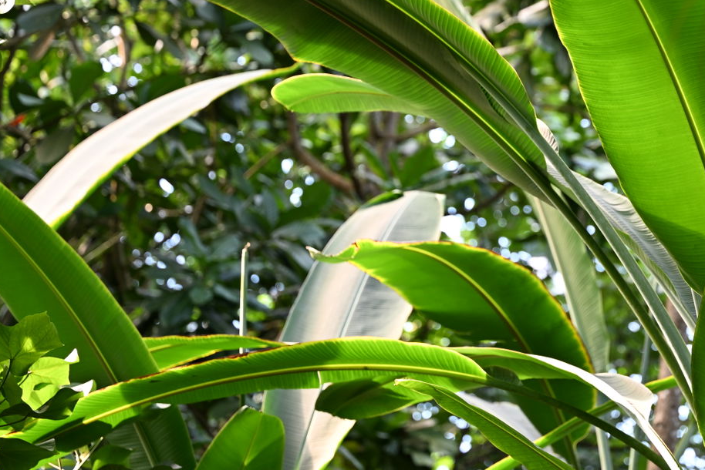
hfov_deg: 13.9
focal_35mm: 147
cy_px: 76
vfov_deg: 9.3
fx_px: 2879
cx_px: 583
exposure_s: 1/125
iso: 250
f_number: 2.8
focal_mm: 70
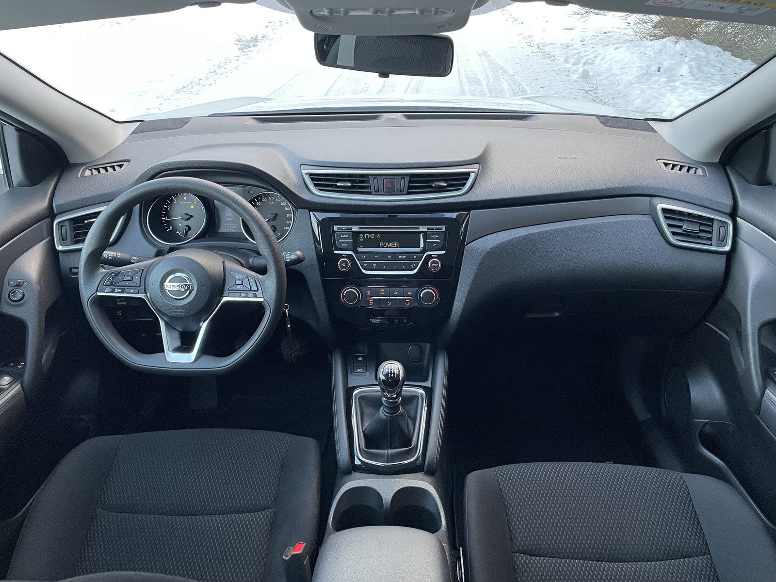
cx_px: 388
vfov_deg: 53.1
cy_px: 291
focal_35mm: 26
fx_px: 583
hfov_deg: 67.3
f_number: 1.6
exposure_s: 1/92
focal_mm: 4.2
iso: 125
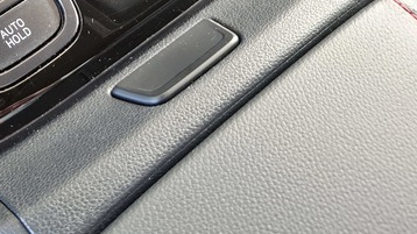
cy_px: -79
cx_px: -28
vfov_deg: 19.6
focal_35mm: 56
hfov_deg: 33.1
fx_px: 619
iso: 250
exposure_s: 1/30
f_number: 1.8
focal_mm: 5.54
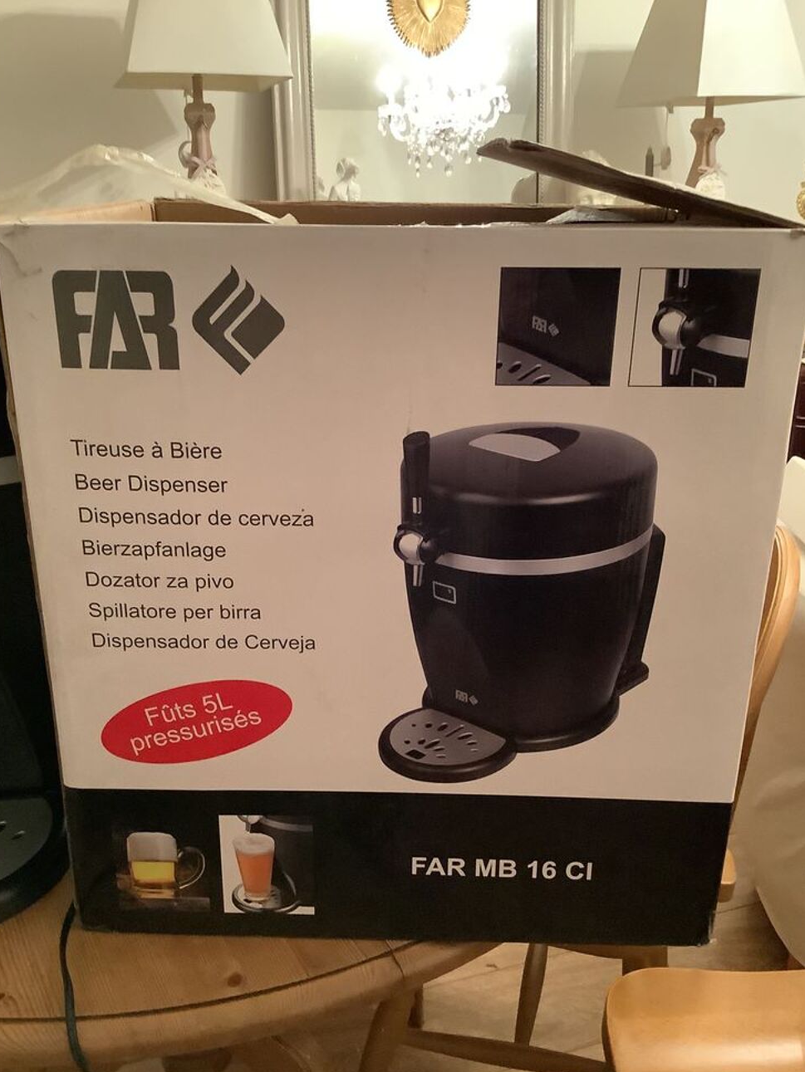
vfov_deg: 56.8
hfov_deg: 44.2
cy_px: 552
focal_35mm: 32
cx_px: 393
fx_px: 992
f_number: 2.4
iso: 400
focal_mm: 3.3
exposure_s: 1/25
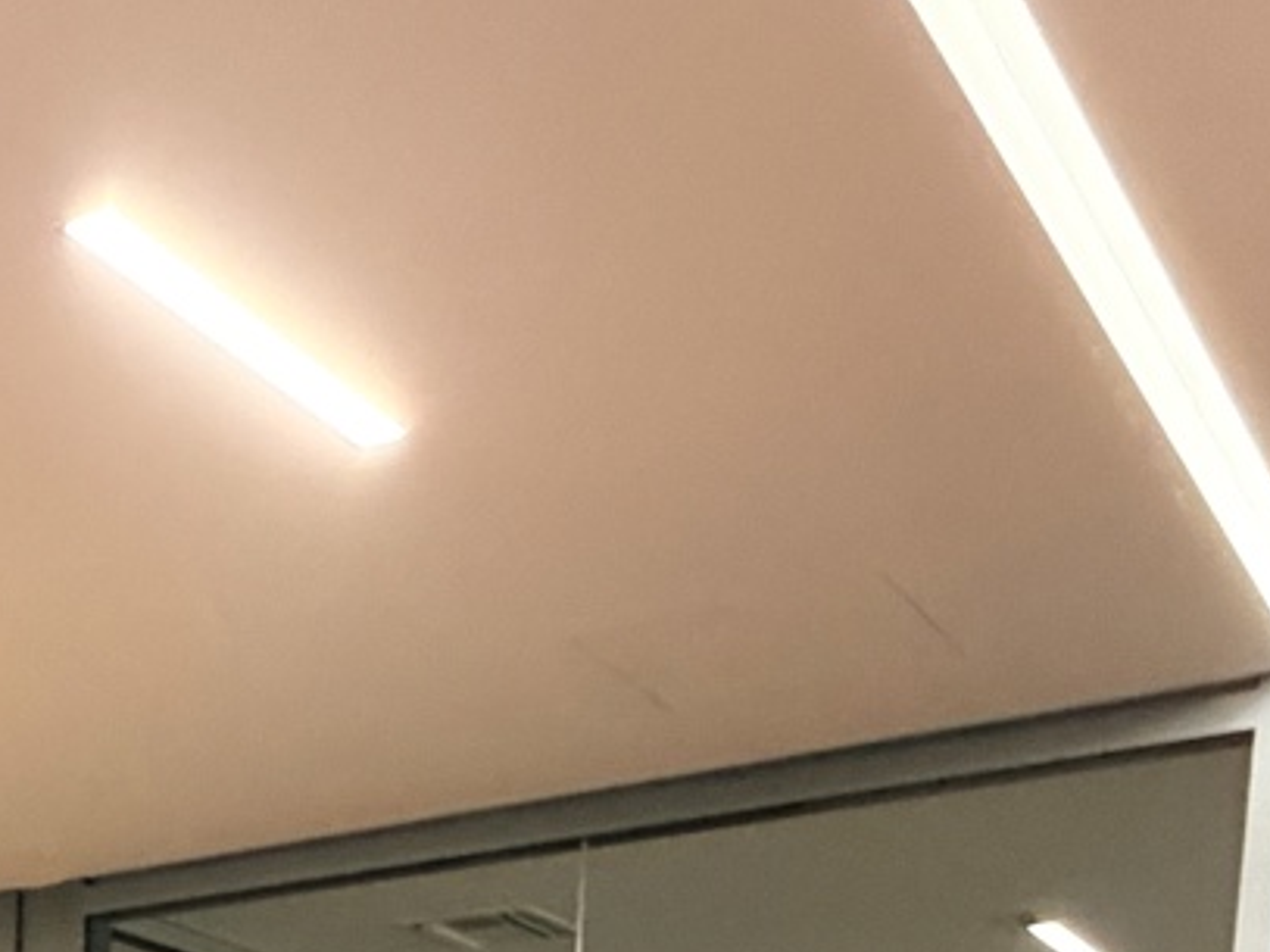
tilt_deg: -8.7
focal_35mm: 66
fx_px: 2421
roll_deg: -0.6
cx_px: -134
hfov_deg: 26.9
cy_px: 1842
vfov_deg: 17.1
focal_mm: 2.22
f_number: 2.2
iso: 500
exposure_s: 1/50
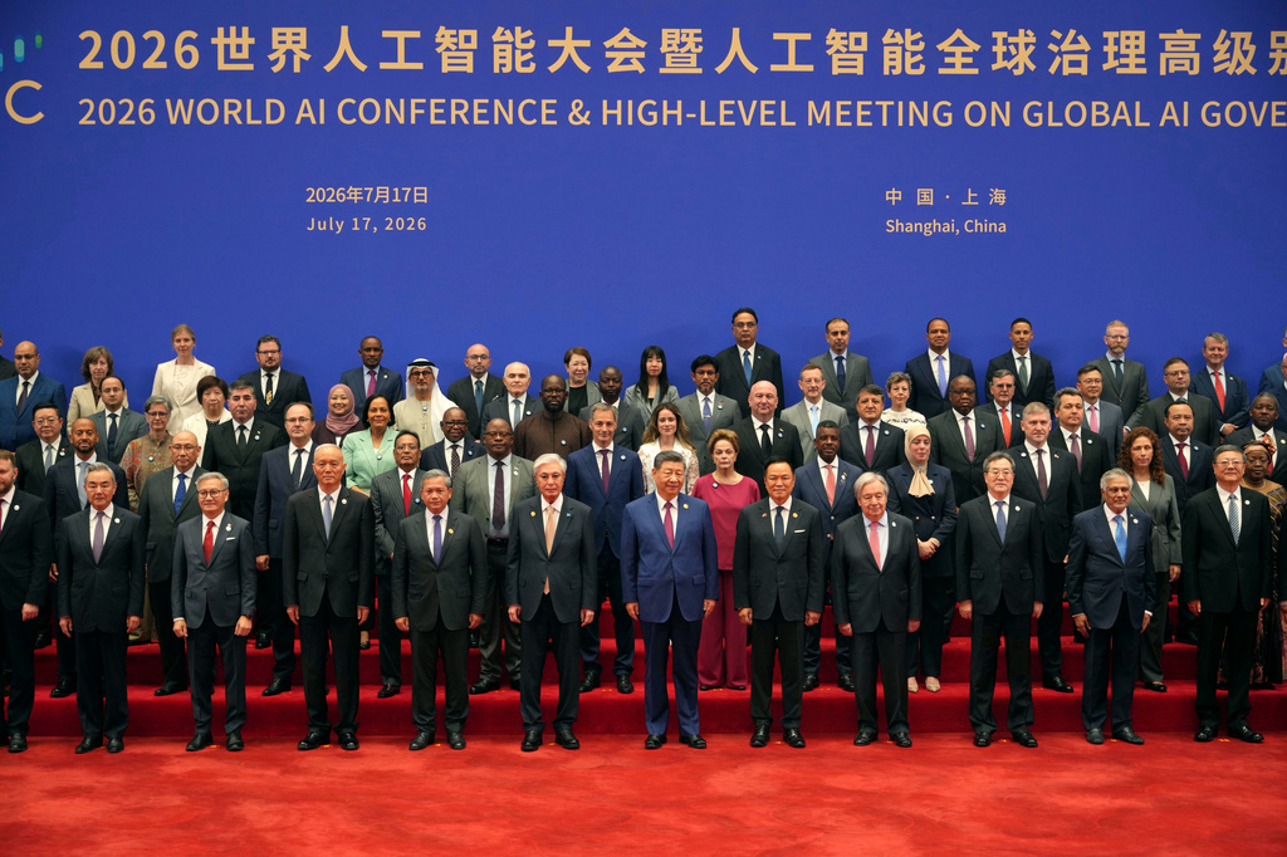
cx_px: 644
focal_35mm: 50
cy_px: 428
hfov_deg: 39.6
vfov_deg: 27.0
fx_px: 1787
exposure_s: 1/250
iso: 640
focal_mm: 50
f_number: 4
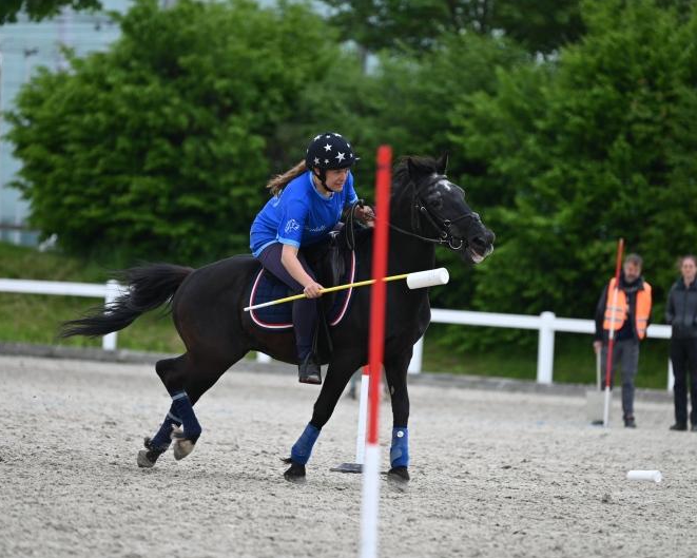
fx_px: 6086
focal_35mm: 295
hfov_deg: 6.6
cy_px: 280
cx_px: 351
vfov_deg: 5.2
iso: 720
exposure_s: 1/1250
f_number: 5
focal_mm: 260
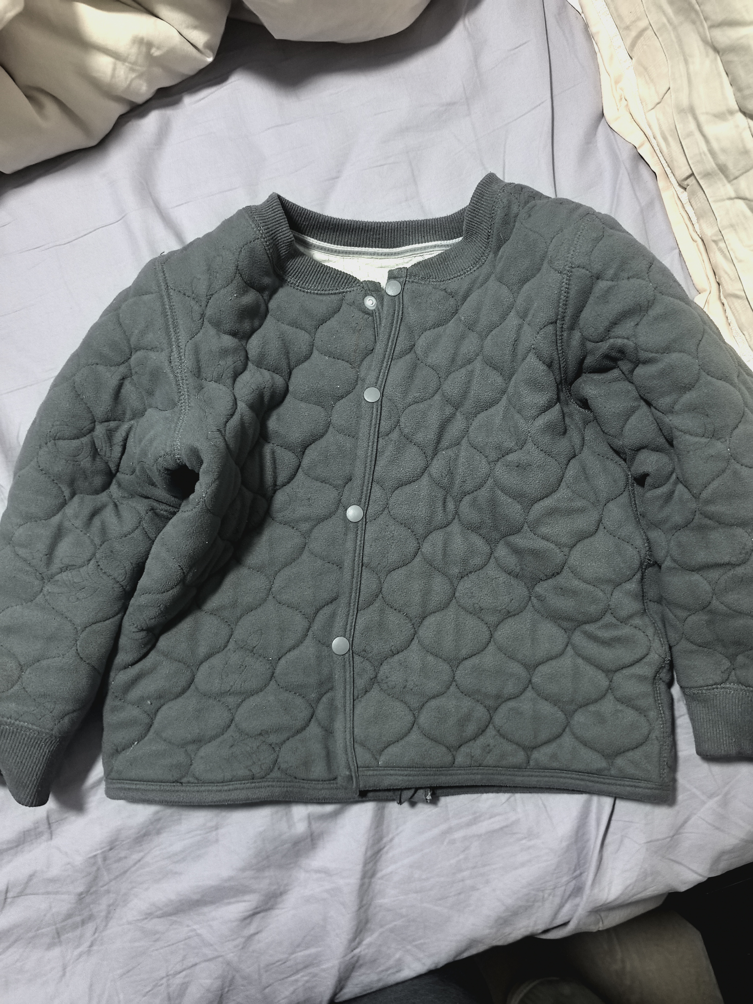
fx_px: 783
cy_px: 502
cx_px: 376
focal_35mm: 27
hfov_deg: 51.4
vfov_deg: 65.3
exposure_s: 1/33.3
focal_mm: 6.98
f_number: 1.4
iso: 500
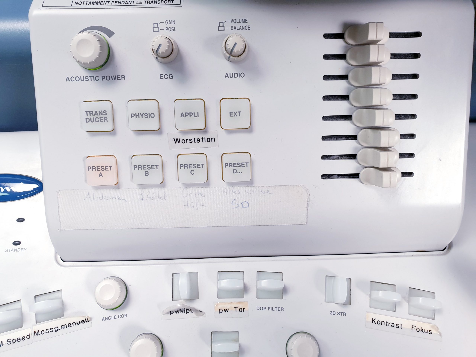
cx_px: 238
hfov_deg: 67.3
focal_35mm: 26
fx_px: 358
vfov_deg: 53.1
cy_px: 178
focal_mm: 4.3
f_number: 2.4
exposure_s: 1/50
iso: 125
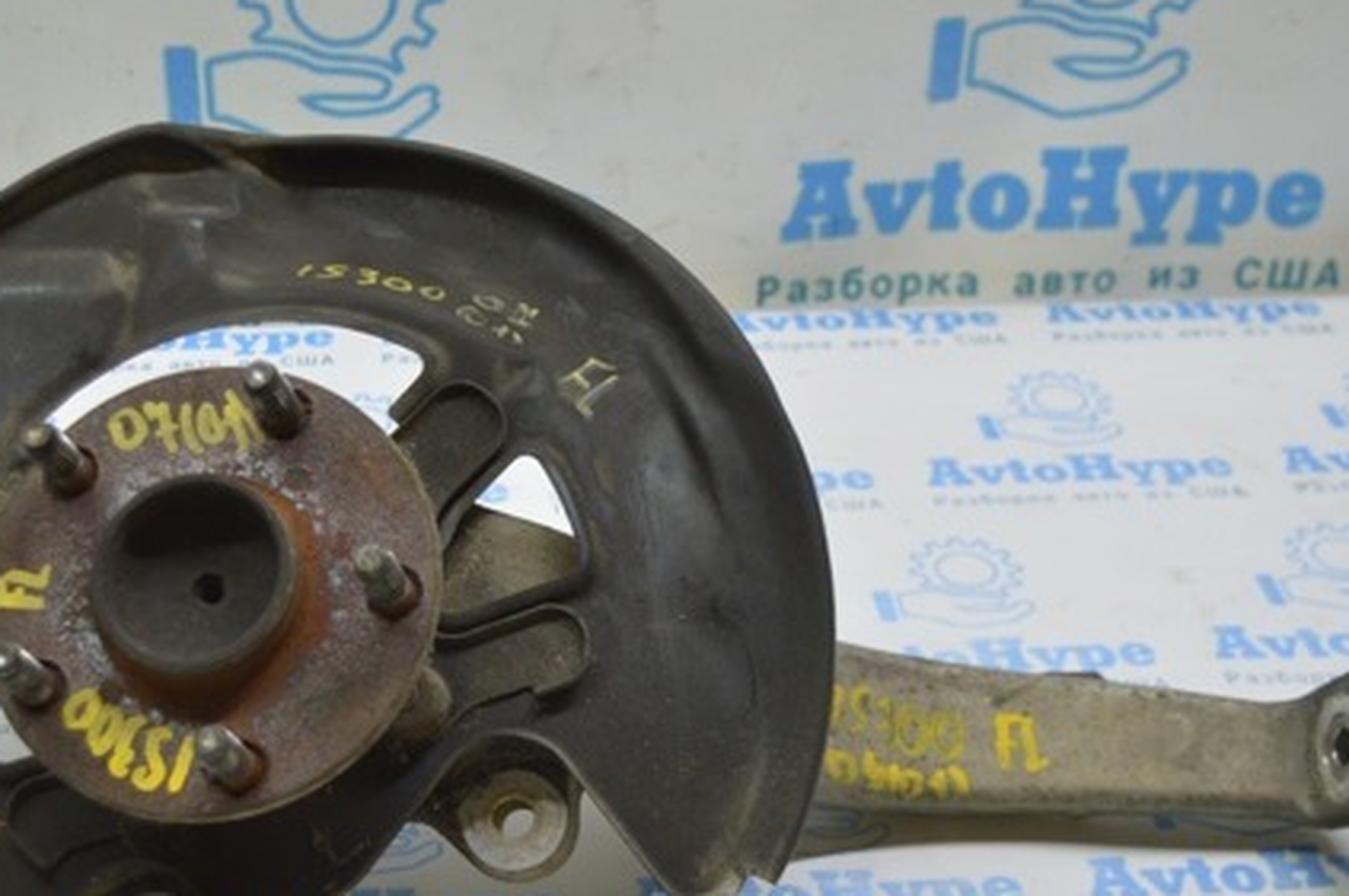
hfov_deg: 30.5
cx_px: 466
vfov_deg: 20.6
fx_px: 2461
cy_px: 534
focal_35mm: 66
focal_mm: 29
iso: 400
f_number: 4.2
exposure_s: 1/60
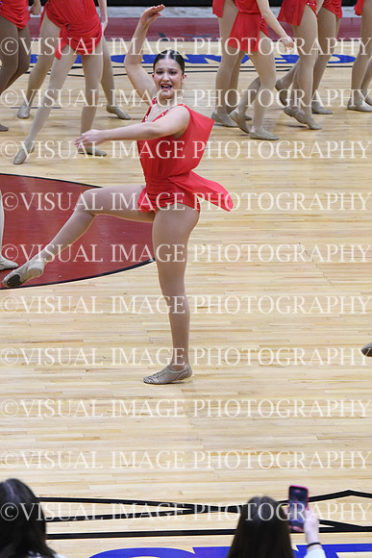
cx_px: 186
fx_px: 2897
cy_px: 279
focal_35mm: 187
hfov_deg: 7.3
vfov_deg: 11.0
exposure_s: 1/400
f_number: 3.5
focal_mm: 125
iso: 4000
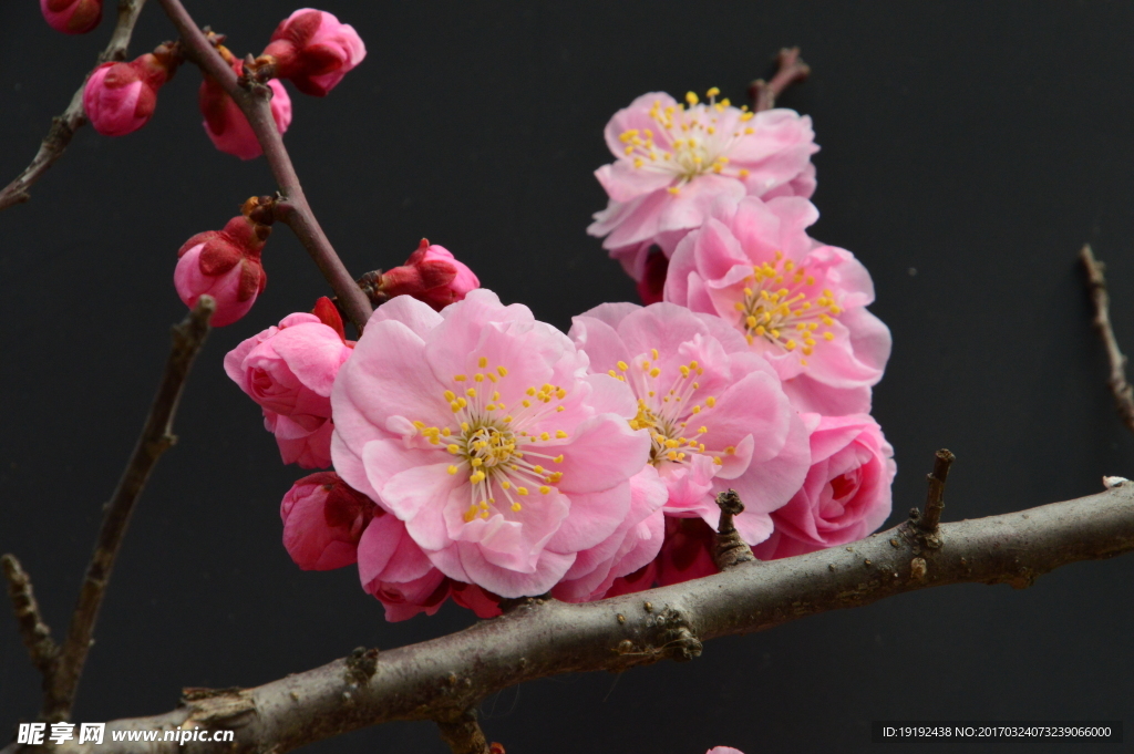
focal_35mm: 450
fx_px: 14163
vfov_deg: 3.1
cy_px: 377
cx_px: 567
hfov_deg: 4.6
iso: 1000
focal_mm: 300
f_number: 18
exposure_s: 1/250
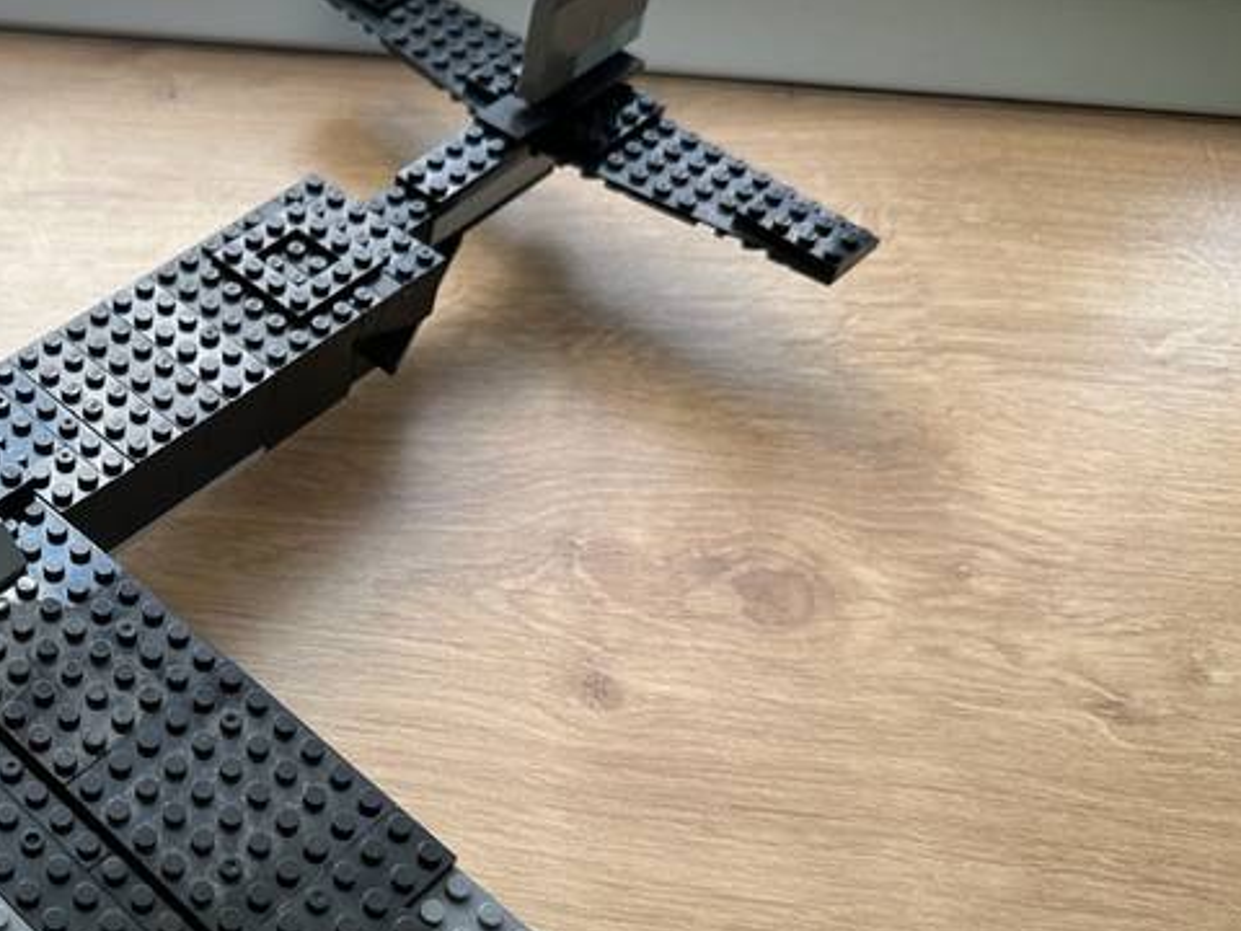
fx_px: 1613
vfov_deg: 31.9
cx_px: 116
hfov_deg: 39.0
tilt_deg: -55.7
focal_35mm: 45
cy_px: 619
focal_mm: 6.86
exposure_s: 1/494
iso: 80
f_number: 1.78
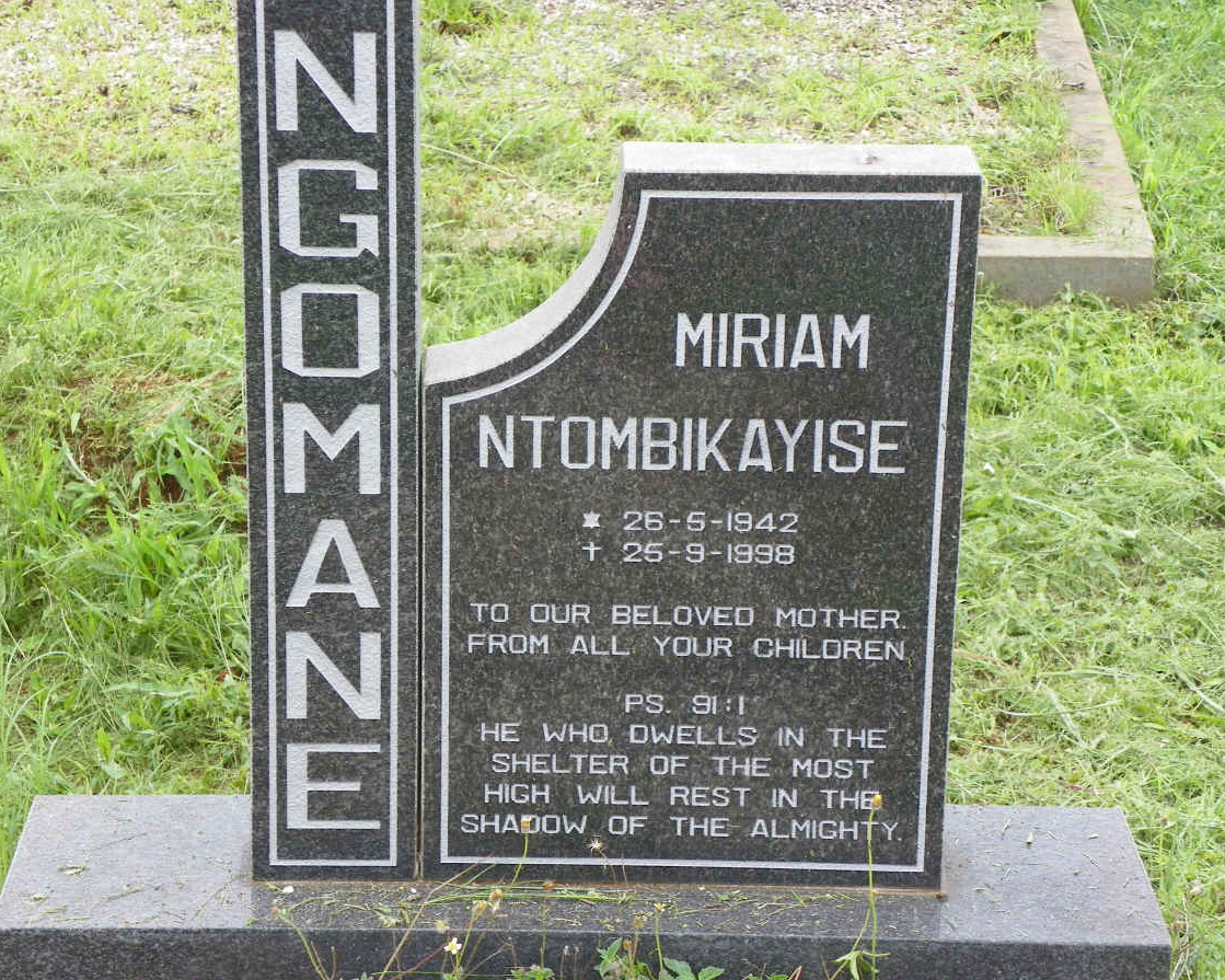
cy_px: 492
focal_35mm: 89
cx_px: 574
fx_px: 3226
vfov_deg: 17.3
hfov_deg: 21.5
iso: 64
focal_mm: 15.1
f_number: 4
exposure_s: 1/60
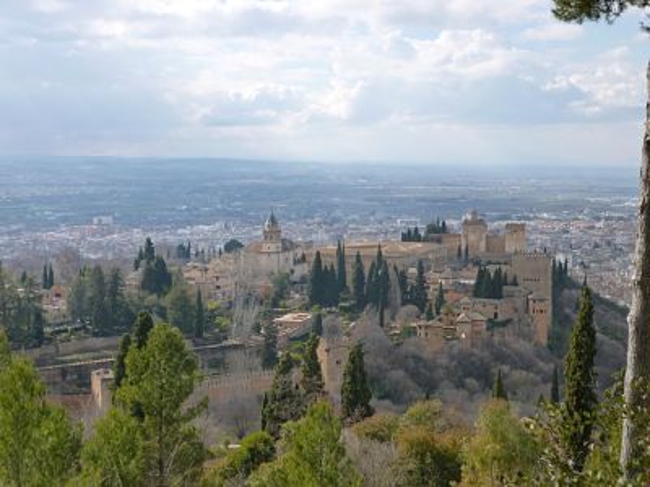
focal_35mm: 52
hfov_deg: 36.8
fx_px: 976
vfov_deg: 28.0
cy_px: 244
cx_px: 325
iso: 160
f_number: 4.1
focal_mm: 9.2
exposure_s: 1/500
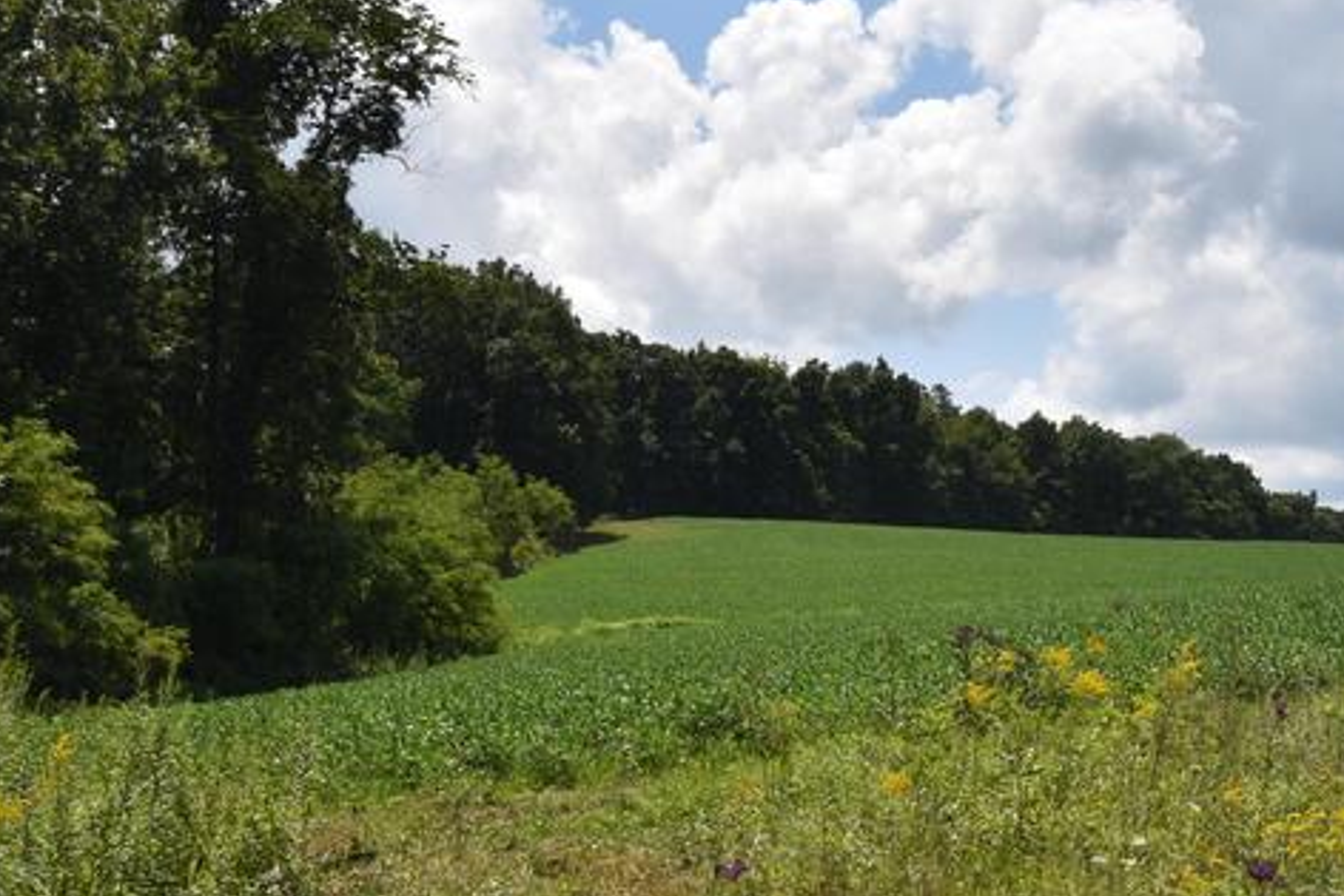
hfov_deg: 31.7
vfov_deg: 22.2
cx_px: 1150
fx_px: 2278
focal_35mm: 61
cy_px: 535
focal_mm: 20
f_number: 13
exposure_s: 1/200
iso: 100
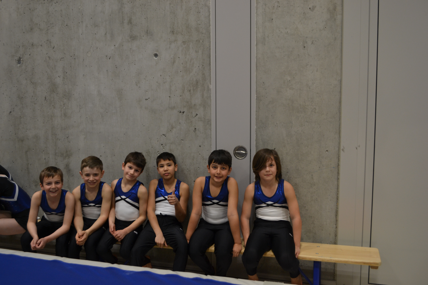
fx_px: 428
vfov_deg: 36.9
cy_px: 142
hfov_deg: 53.1
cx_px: 214
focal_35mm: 36
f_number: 4
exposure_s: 1/60
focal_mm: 24
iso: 450
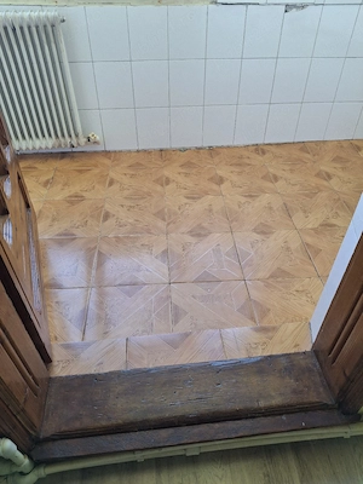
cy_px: 242
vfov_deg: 69.4
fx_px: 350
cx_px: 182
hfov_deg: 54.9
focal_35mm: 25
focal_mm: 4.69
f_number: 1.8
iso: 64
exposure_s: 1/120
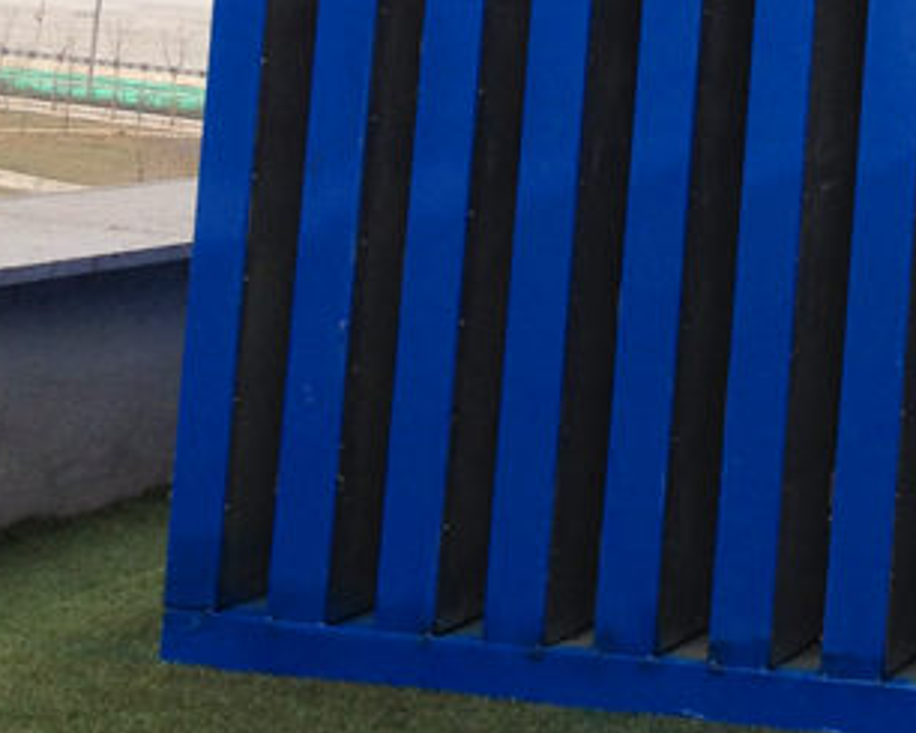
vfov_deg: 12.6
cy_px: -206
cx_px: 1158
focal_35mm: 119
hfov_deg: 15.5
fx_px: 3227
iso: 50
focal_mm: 4.28
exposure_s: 1/767
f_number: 2.4
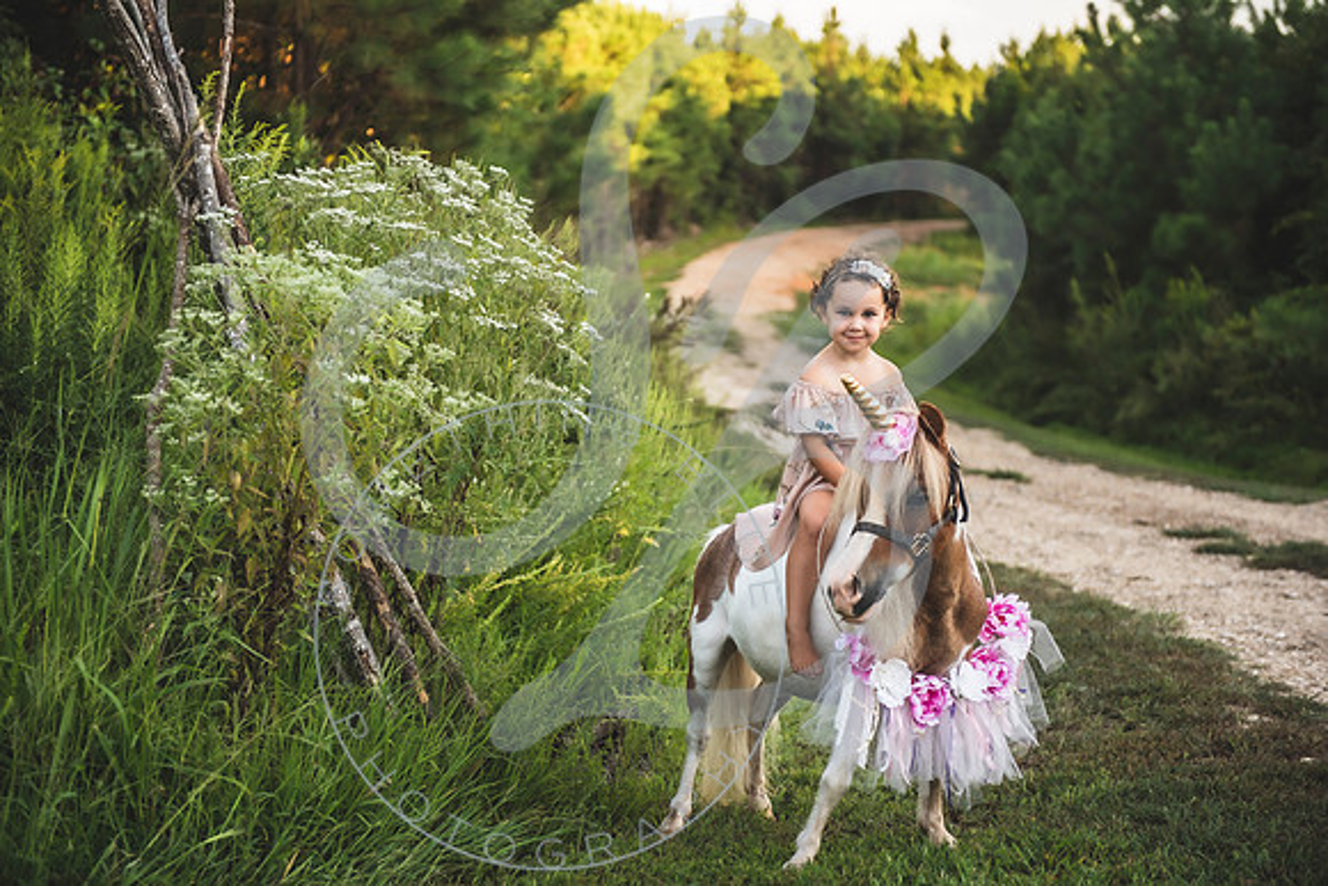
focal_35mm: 70
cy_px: 443
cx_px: 664
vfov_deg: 19.5
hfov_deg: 28.8
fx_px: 2583
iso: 100
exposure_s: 1/200
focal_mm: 70
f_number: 2.8
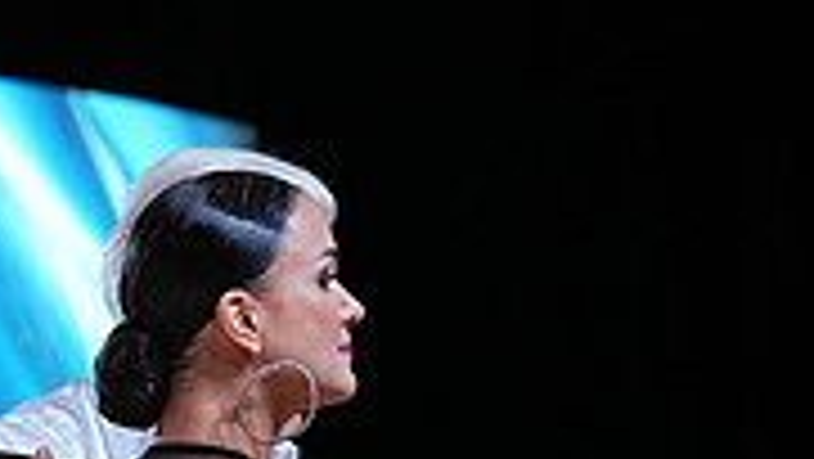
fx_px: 6219
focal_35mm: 288
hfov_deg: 7.5
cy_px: 976
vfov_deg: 4.2
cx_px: 241
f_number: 4
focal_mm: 86
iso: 800
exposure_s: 1/400
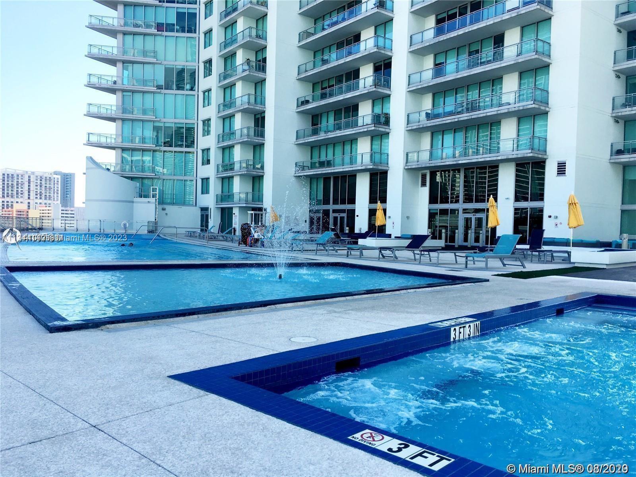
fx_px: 533
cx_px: 318
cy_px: 238
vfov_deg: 48.2
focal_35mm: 29
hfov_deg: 61.7
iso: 25
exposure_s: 1/769
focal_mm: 4.15
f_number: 2.2
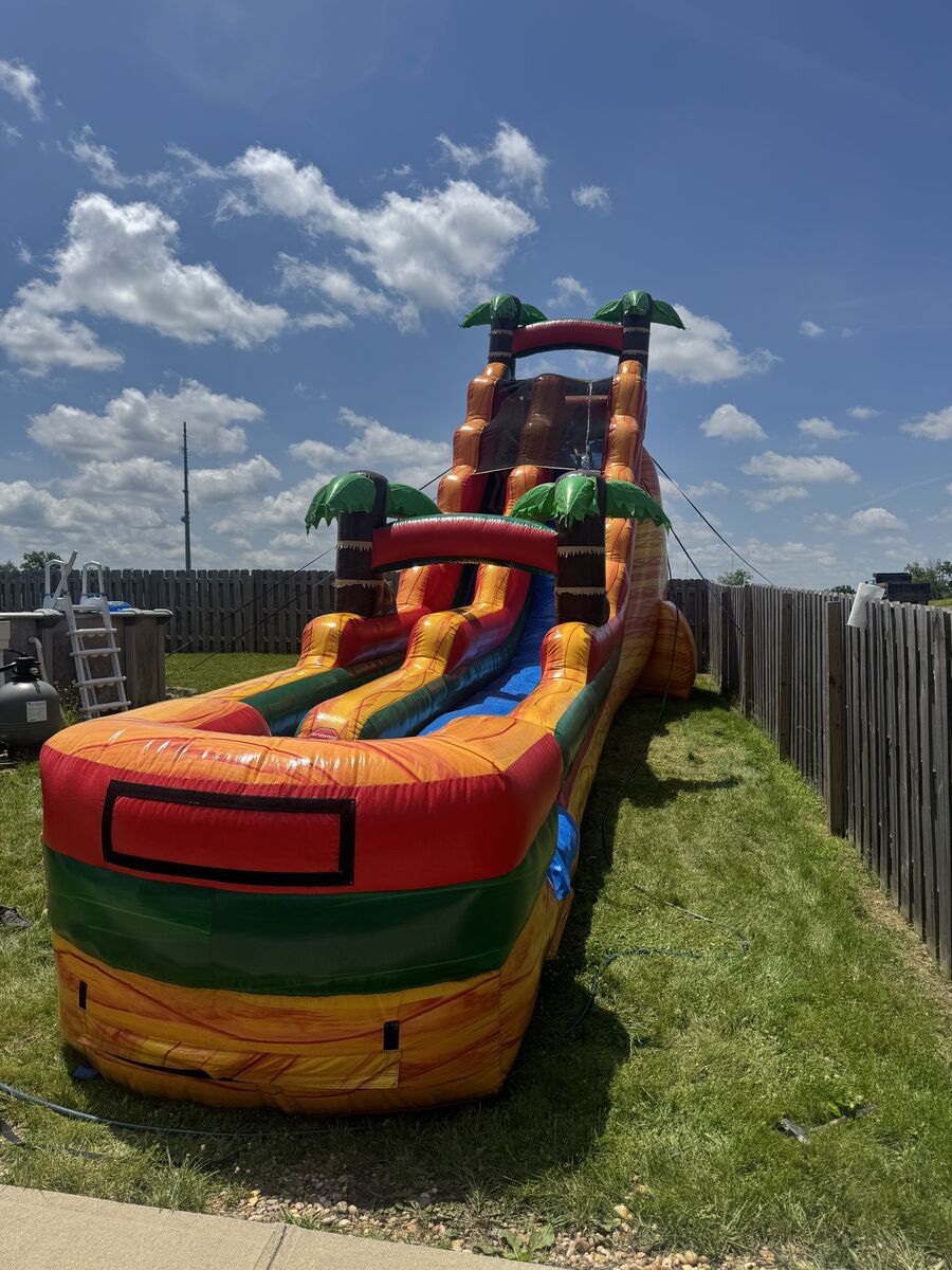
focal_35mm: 24
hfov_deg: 56.8
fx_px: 880
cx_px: 476
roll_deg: +1.1
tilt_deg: -3.9
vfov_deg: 71.6
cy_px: 635
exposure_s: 1/9009
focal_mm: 6.76
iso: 80
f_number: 1.78
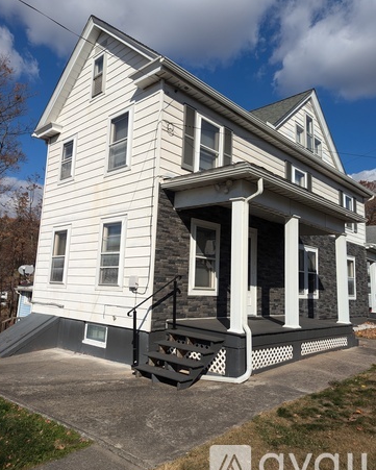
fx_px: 362
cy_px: 226
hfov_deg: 54.9
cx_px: 182
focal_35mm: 26
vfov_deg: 66.0
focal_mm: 6.81
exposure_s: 1/5155
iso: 65
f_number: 1.85
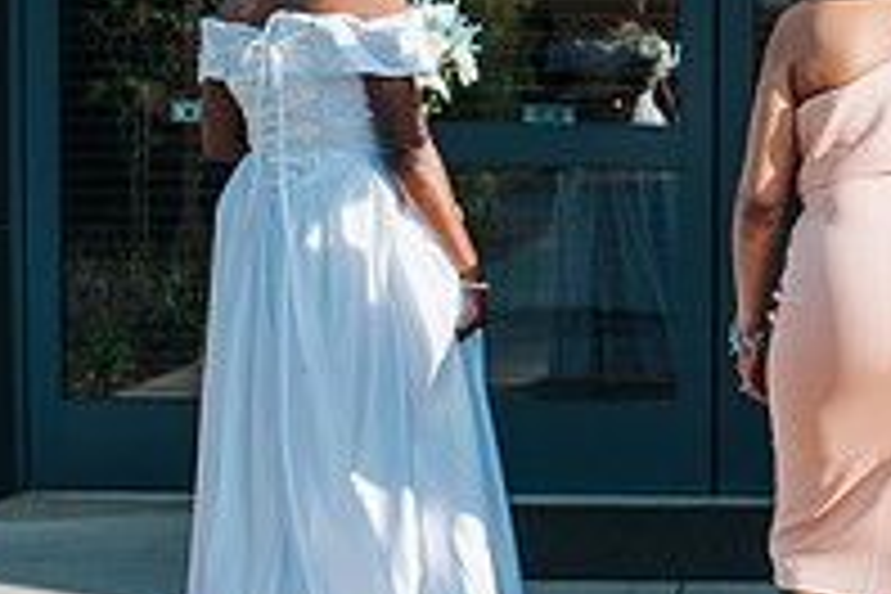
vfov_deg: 12.3
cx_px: 820
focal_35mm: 111
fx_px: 2747
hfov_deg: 18.1
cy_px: 236
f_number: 4
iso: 220
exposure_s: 1/1000
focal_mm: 35
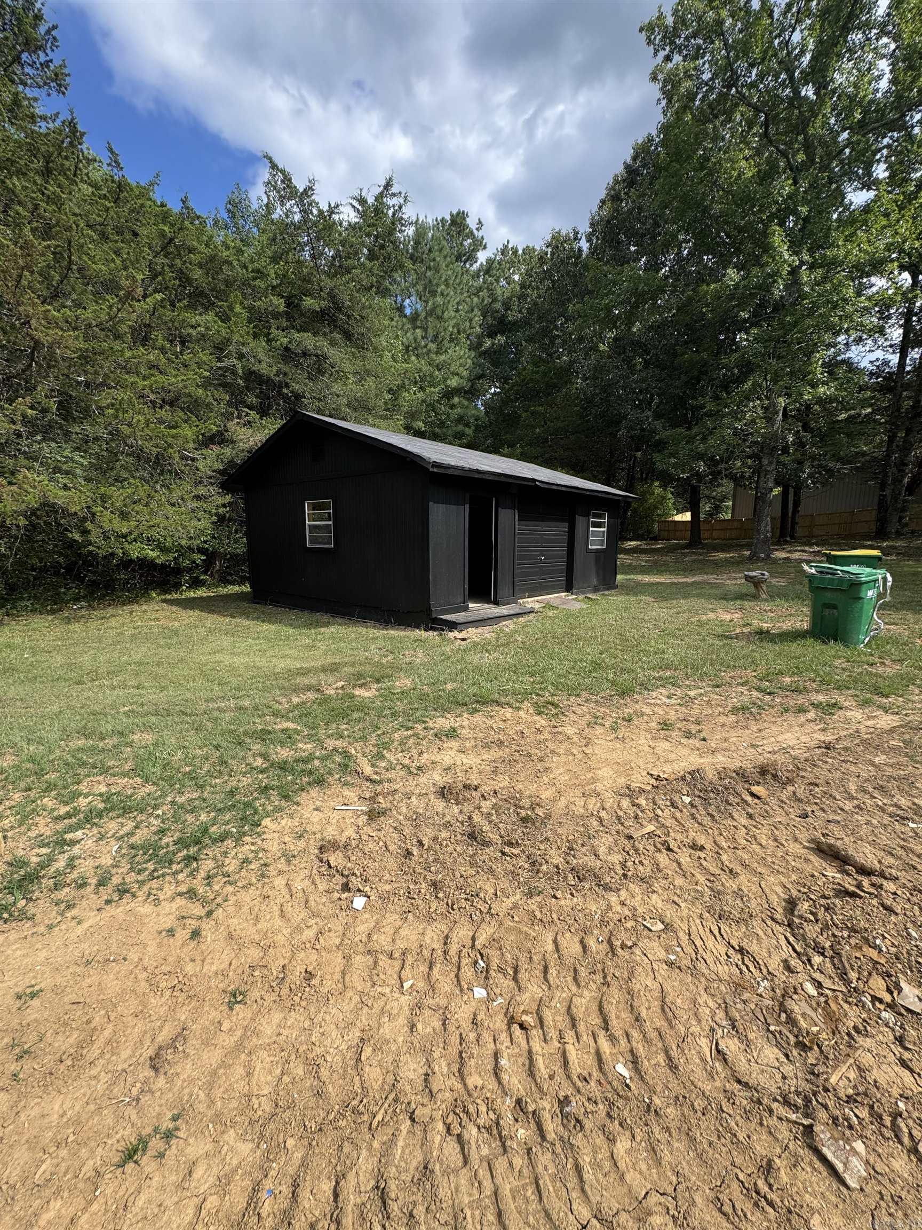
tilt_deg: -10.3
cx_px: 461
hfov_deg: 85.7
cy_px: 615
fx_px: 497
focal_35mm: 14
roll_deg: -0.9
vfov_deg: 102.1
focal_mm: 2.22
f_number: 2.2
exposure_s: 1/1094
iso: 50
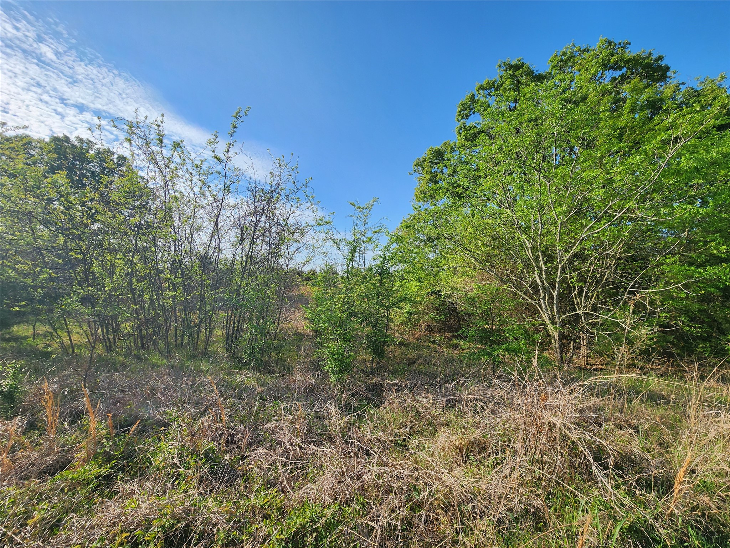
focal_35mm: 13
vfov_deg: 89.9
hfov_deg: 106.2
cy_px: 274
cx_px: 365
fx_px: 274
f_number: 2.2
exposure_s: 1/2180
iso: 50
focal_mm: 2.2
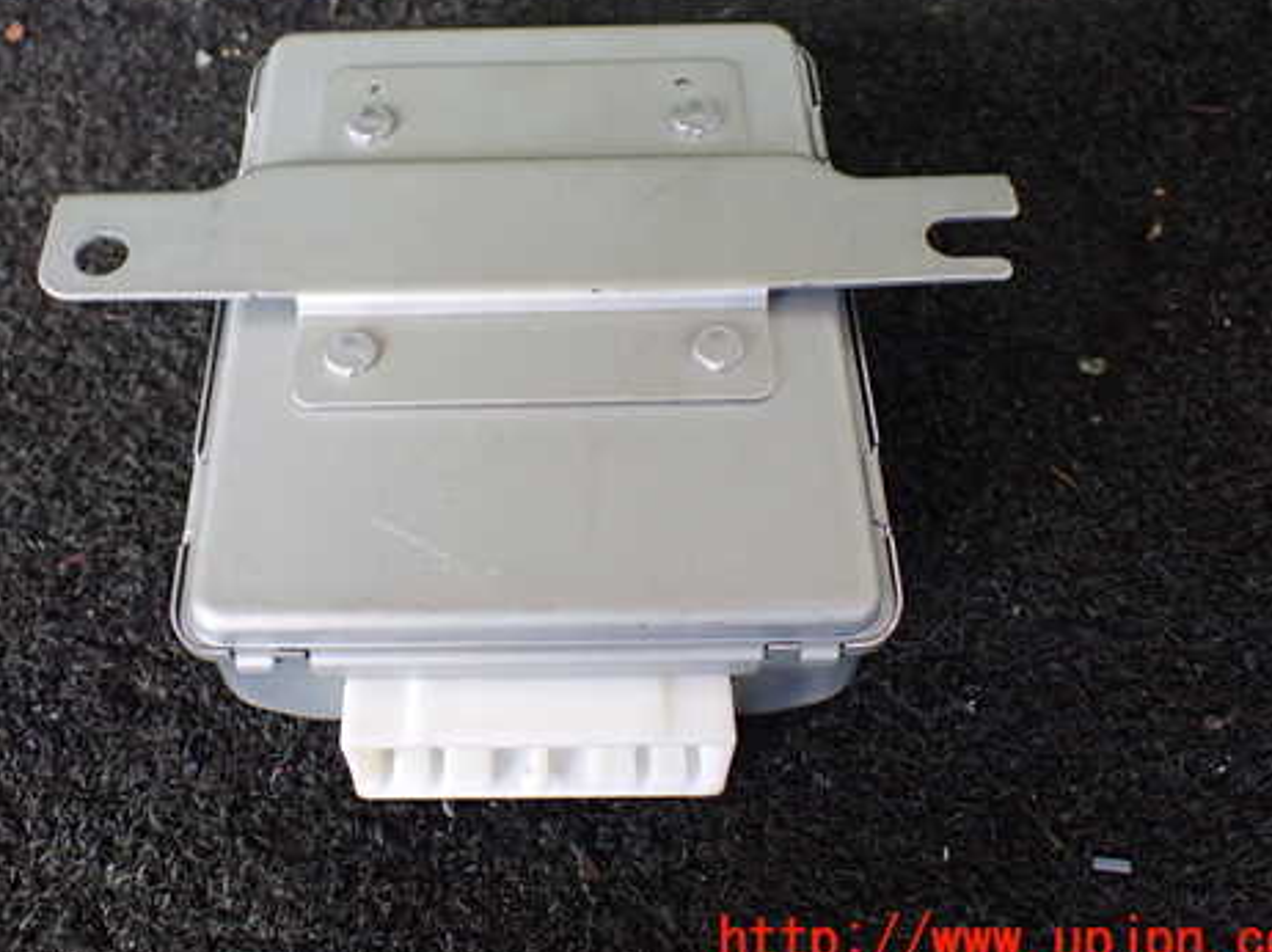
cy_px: 358
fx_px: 1432
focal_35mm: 39
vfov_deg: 36.6
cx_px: 515
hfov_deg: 47.6
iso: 400
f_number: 2.3
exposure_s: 1/125
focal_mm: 5.4
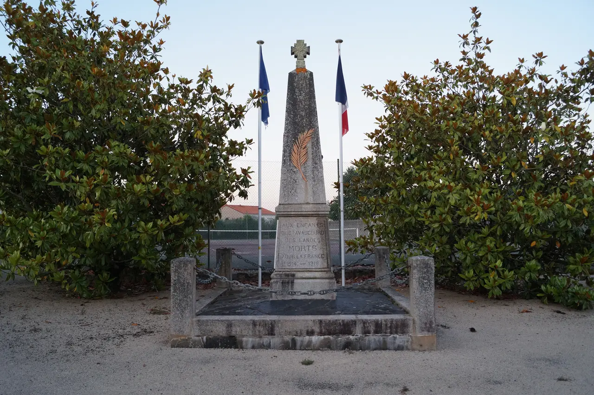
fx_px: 445
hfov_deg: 67.4
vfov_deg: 47.9
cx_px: 297
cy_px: 198
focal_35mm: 27
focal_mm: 18
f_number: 4
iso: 800
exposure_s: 1/160
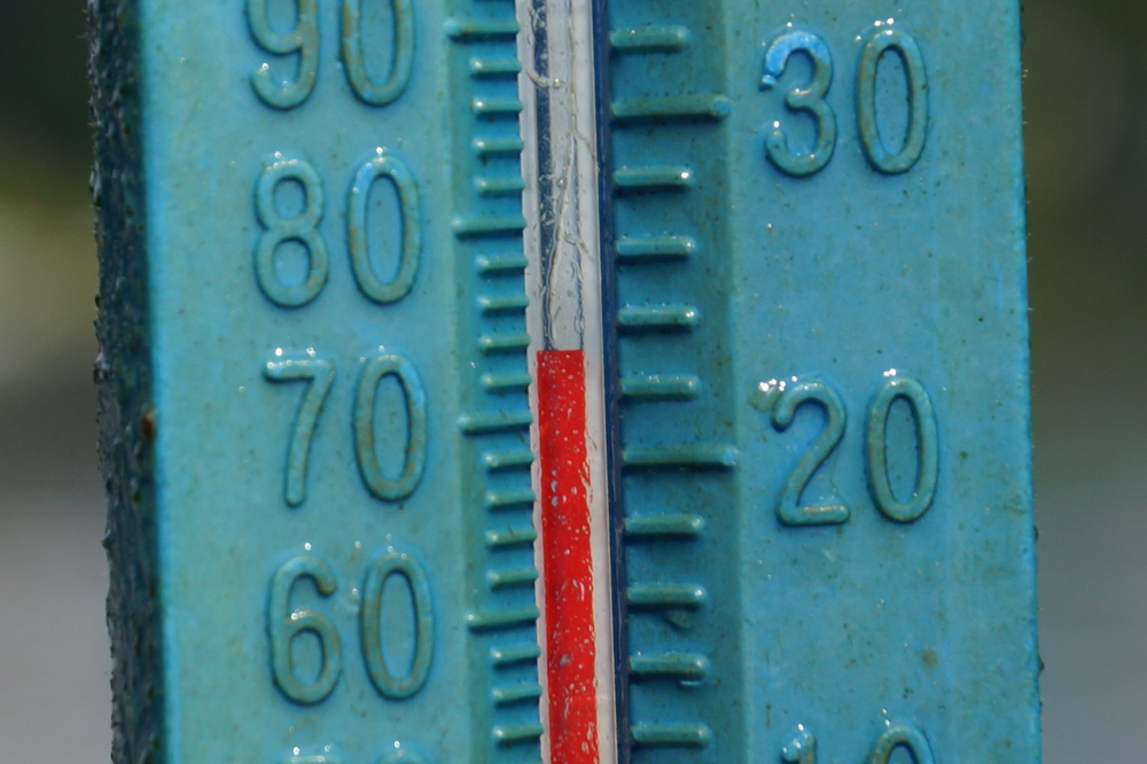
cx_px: 574
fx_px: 3344
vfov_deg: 13.0
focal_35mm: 105
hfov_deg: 19.5
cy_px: 382
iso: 100
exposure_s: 1/160
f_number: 7.1
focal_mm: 70
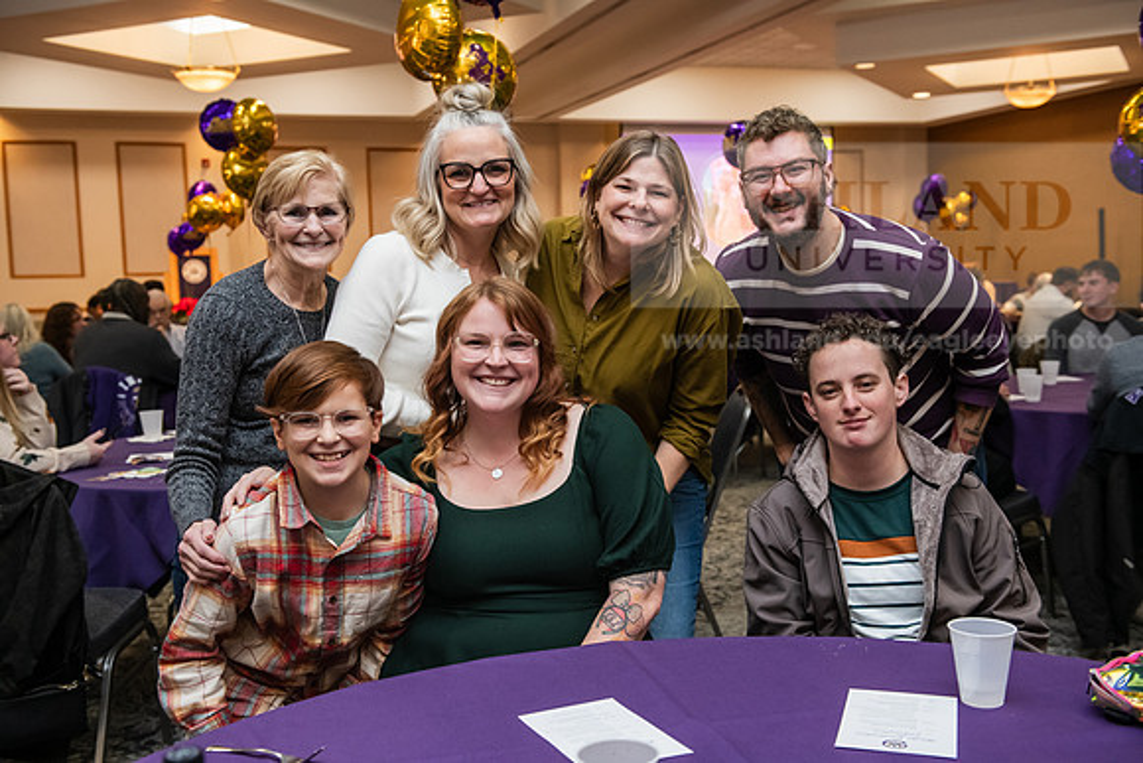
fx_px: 1270
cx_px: 572
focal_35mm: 40
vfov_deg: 33.4
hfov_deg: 48.4
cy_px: 382
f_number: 4
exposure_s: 1/160
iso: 2500
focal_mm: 40
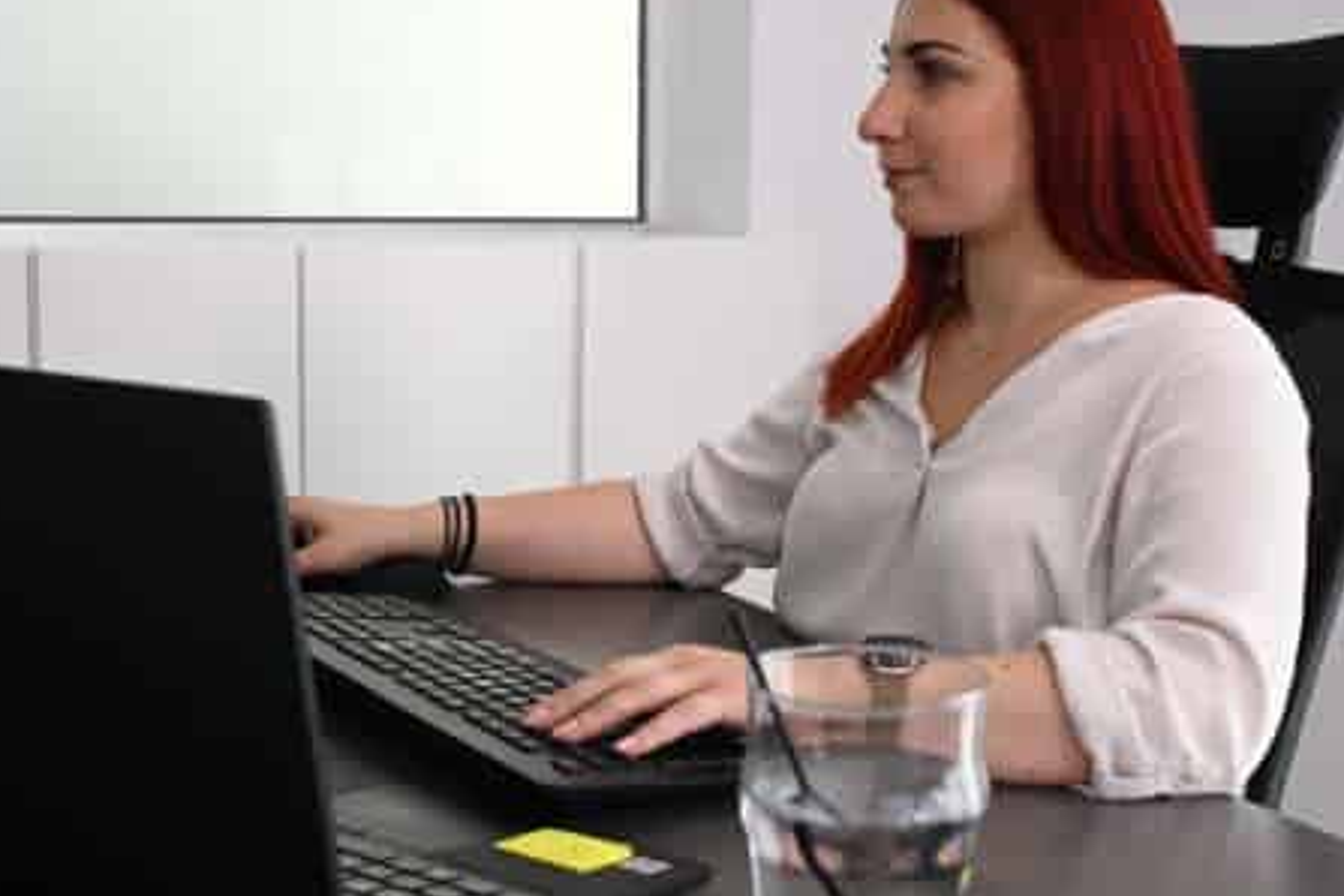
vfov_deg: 28.5
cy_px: 328
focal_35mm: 47
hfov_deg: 41.9
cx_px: 734
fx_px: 1755
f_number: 7.1
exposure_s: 1/200
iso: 1600
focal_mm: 35
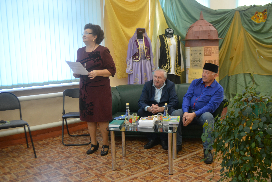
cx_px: 136
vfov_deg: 34.2
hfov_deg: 49.6
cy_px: 91
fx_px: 295
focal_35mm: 39
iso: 400
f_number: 4.2
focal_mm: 26
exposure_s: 1/25
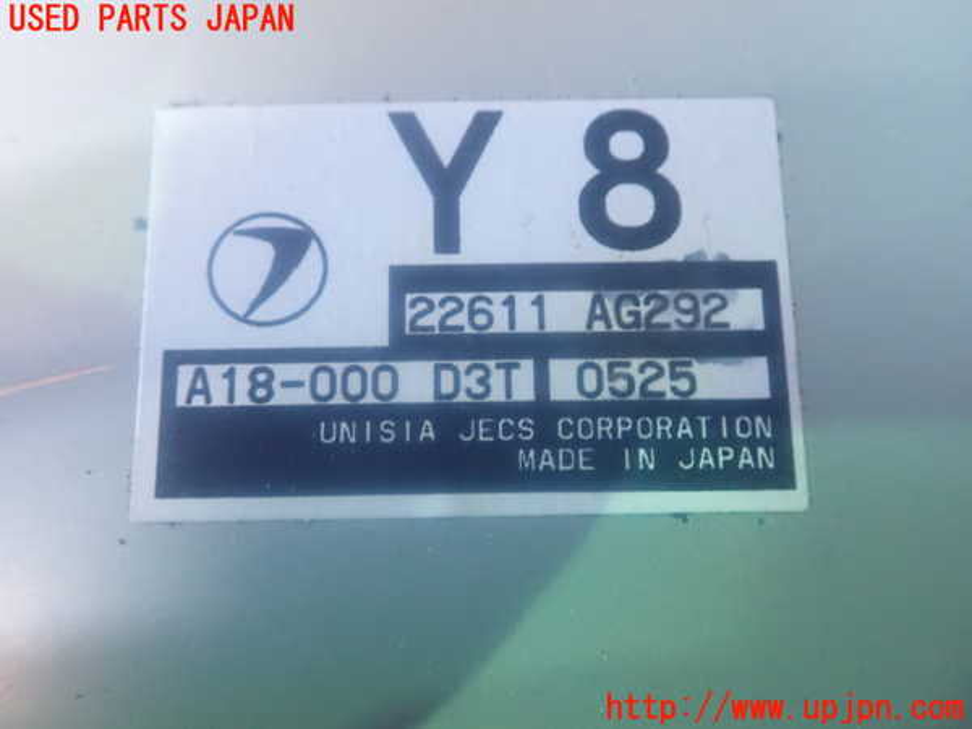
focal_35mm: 30
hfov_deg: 60.0
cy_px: 364
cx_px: 486
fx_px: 842
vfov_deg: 46.8
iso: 1600
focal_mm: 5.5
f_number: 2.3
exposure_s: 1/20
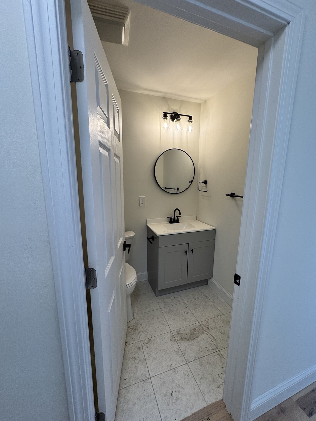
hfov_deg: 85.7
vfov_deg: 102.1
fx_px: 170
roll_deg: -0.3
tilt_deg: -9.8
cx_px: 158
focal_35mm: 14
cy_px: 210
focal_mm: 2.22
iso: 80
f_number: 2.2
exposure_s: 1/120
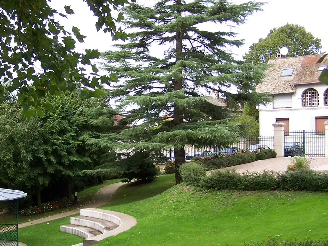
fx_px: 521
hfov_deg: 34.5
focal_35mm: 55
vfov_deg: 26.4
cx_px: 99
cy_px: 167
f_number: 2.8
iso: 80
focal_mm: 6.3
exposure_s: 1/250
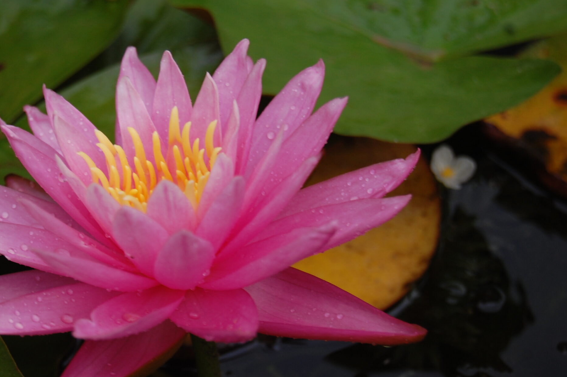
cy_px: 184
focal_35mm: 114
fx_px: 1789
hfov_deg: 18.0
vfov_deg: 12.0
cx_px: 185
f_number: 5.6
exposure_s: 1/125
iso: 200
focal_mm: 55
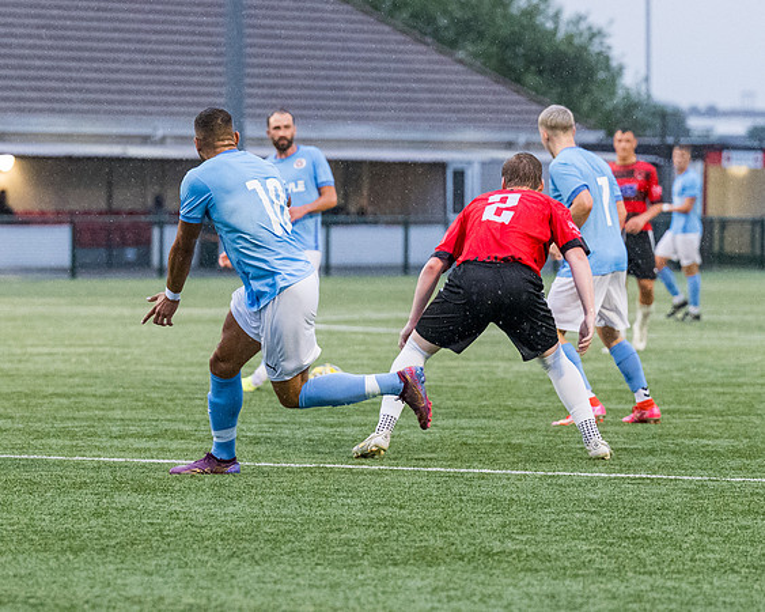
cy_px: 366
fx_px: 5842
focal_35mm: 258
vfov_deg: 6.0
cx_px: 238
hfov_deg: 7.5
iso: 4000
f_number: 2.8
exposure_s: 1/1250
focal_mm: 110
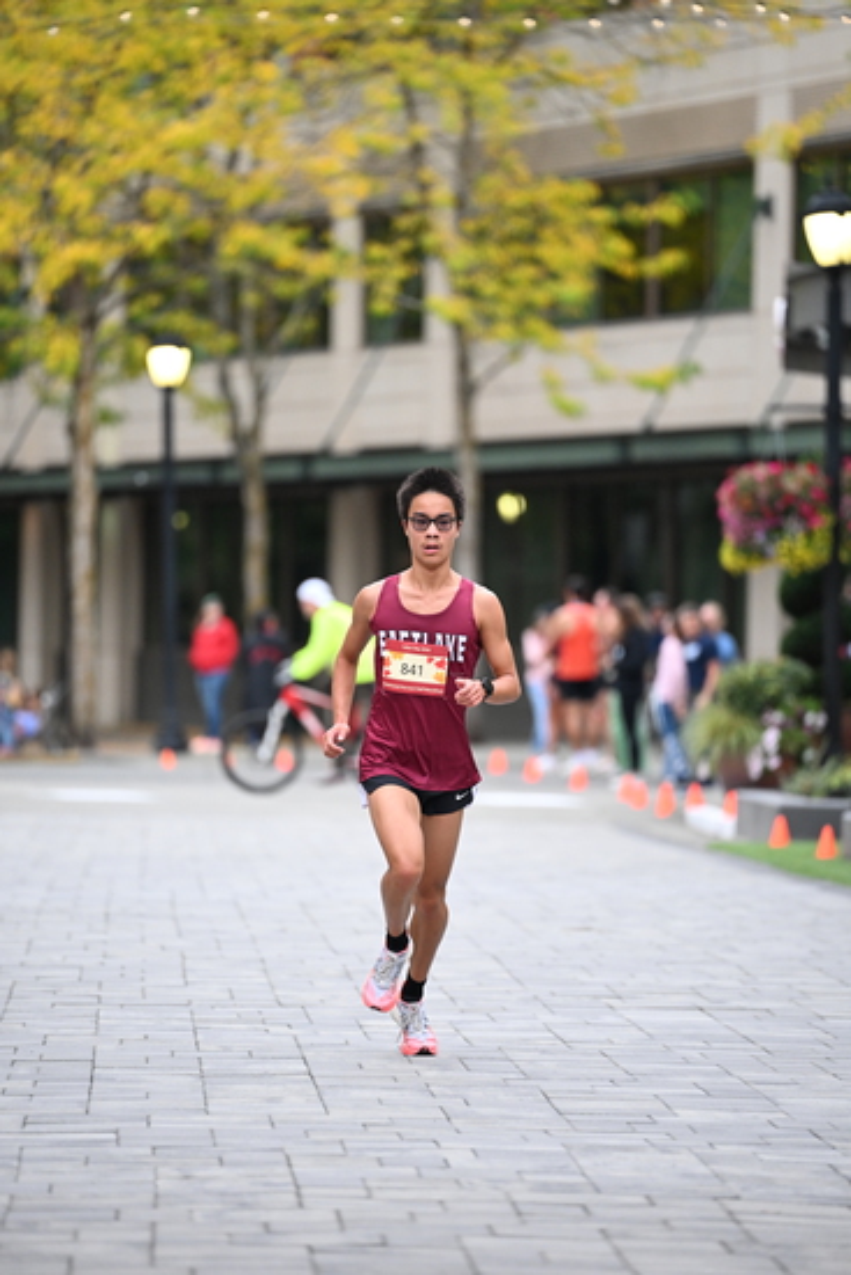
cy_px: 638
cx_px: 426
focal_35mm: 200
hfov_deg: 6.9
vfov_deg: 10.3
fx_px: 7087
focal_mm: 200
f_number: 2.8
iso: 1600
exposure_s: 1/800
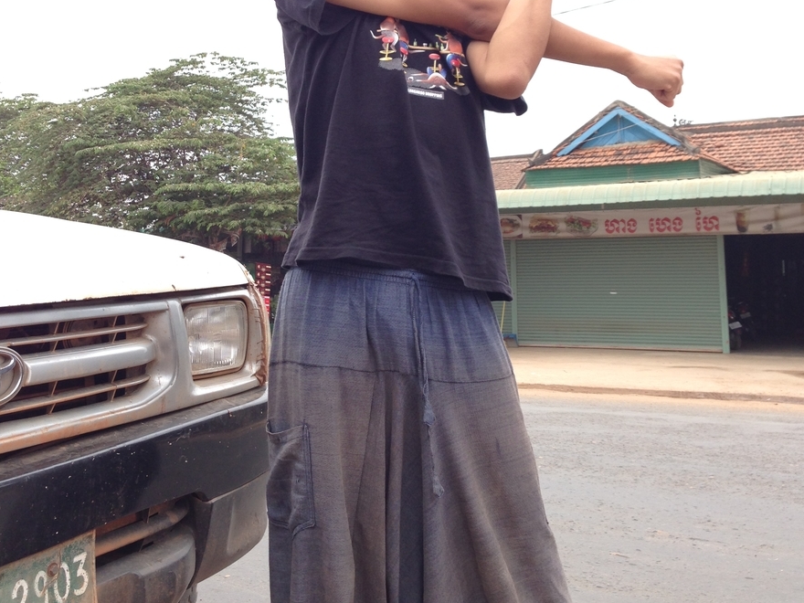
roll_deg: -0.3
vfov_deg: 31.8
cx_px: 396
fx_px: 1045
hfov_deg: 42.1
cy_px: 185
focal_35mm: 45
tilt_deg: +9.3
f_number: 2.4
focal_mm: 4.12
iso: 50
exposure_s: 1/204
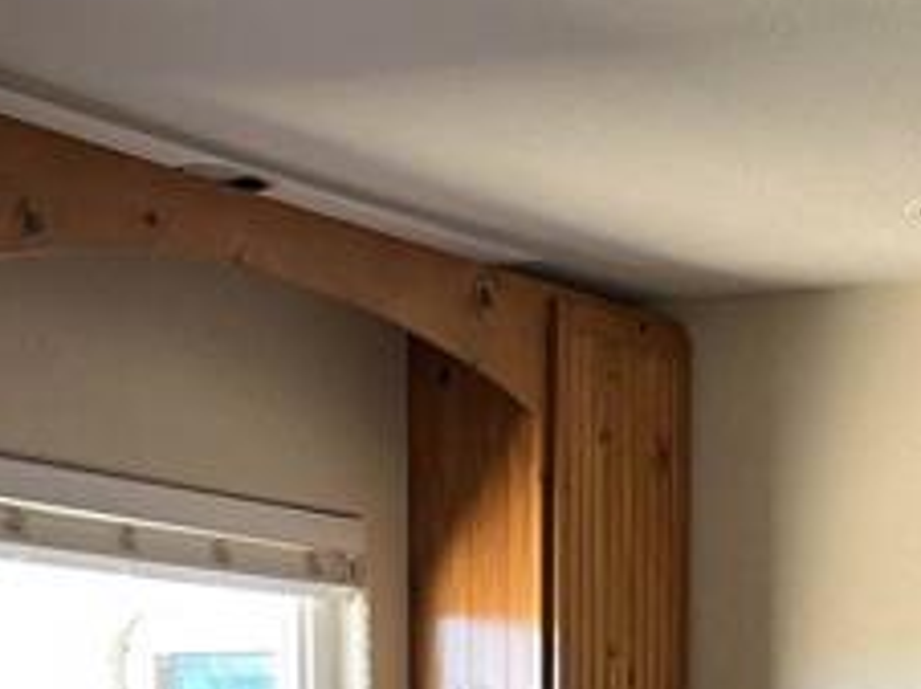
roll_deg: -1.2
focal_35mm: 118
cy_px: 1305
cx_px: 933
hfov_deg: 16.3
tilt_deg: -8.1
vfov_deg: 11.5
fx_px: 3136
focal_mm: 5.1
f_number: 1.6
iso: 125
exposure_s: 1/111
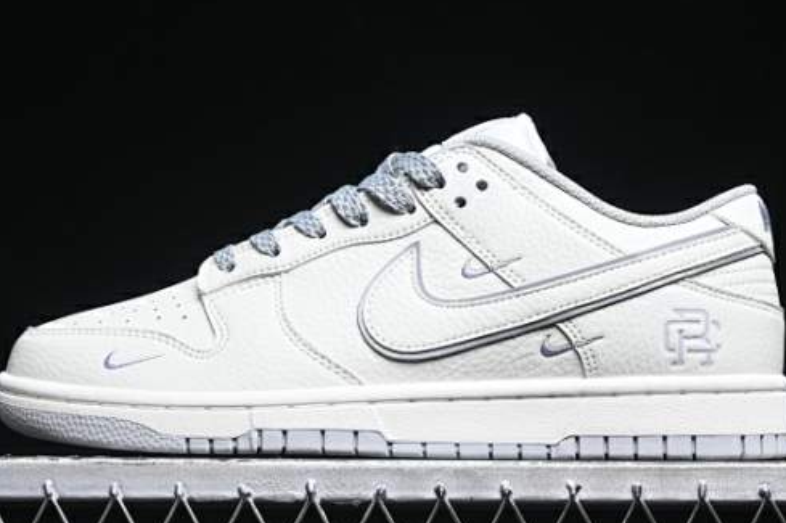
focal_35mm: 112
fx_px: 2443
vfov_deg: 12.2
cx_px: 392
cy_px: 214
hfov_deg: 18.3
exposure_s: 1/60
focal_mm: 50
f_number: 6.3
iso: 160
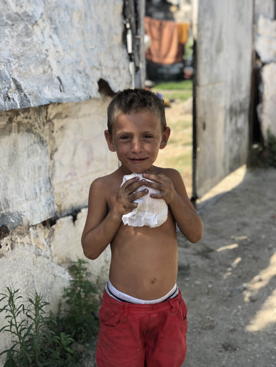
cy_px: 184
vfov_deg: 36.8
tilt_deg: -12.1
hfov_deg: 28.0
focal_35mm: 52
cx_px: 138
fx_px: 553
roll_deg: +1.2
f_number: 2.4
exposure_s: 1/245
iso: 16
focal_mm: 6
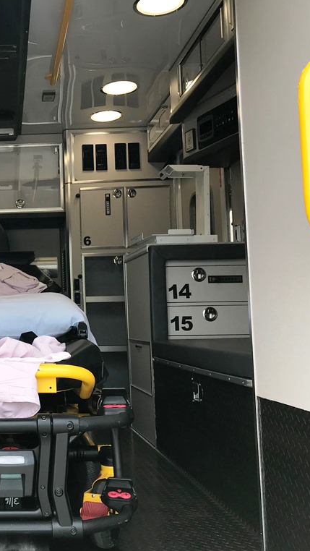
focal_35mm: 41
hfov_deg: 27.0
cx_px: -18
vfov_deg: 49.4
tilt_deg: +5.1
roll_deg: -0.1
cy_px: 276
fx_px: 599
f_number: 1.8
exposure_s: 1/406
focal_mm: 3.99
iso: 20
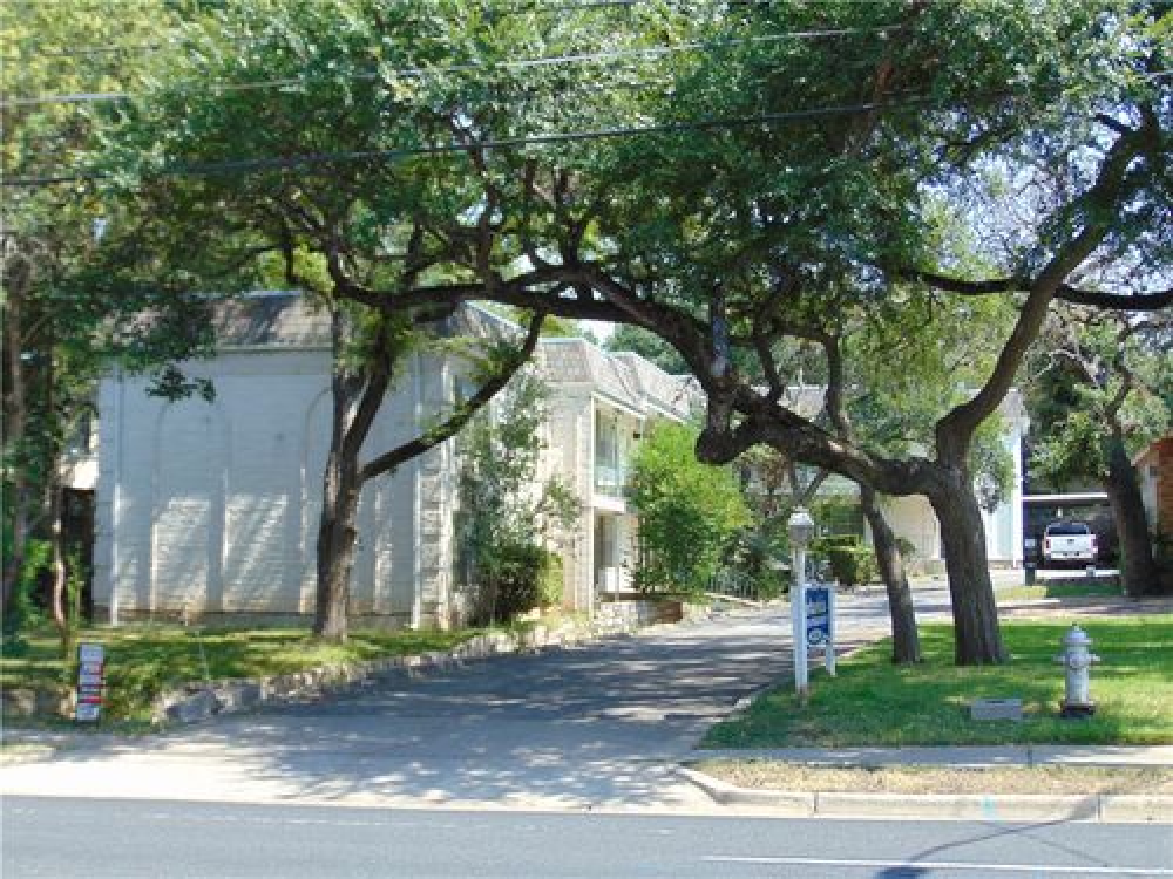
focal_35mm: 50
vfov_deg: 29.1
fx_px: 1694
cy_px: 440
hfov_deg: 38.2
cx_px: 586
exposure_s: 1/320
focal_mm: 9
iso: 80
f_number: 3.5
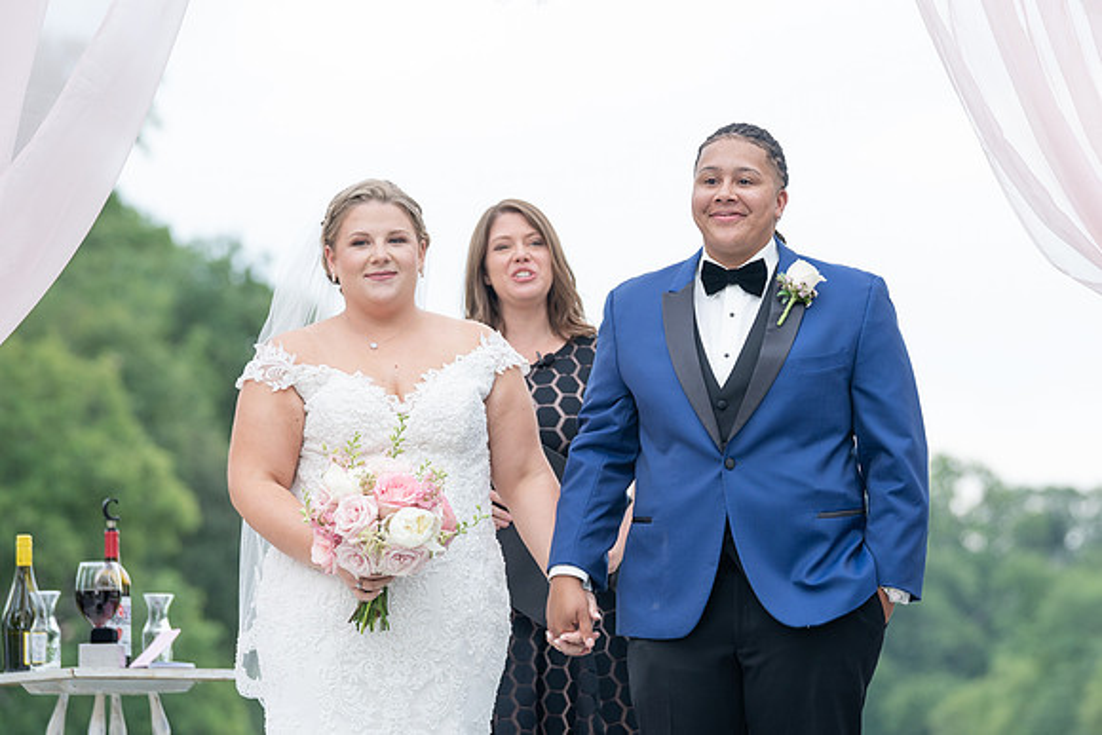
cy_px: 383
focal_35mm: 172
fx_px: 5253
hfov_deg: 12.0
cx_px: 670
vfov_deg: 8.0
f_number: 4
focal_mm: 133
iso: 160
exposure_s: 1/200
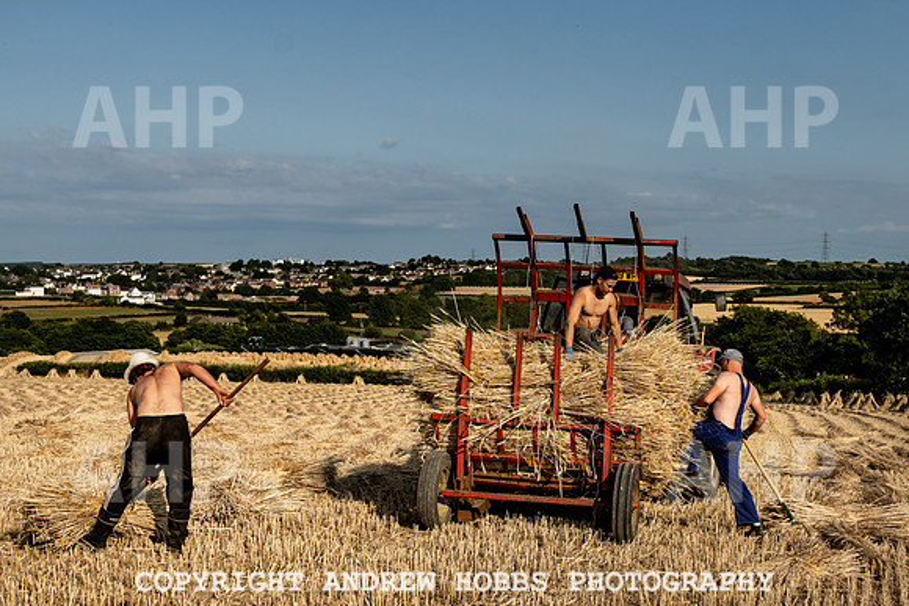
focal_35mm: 58
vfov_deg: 23.5
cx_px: 583
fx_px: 1453
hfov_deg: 34.5
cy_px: 368
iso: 64
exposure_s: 1/1250
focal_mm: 38
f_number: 5.6
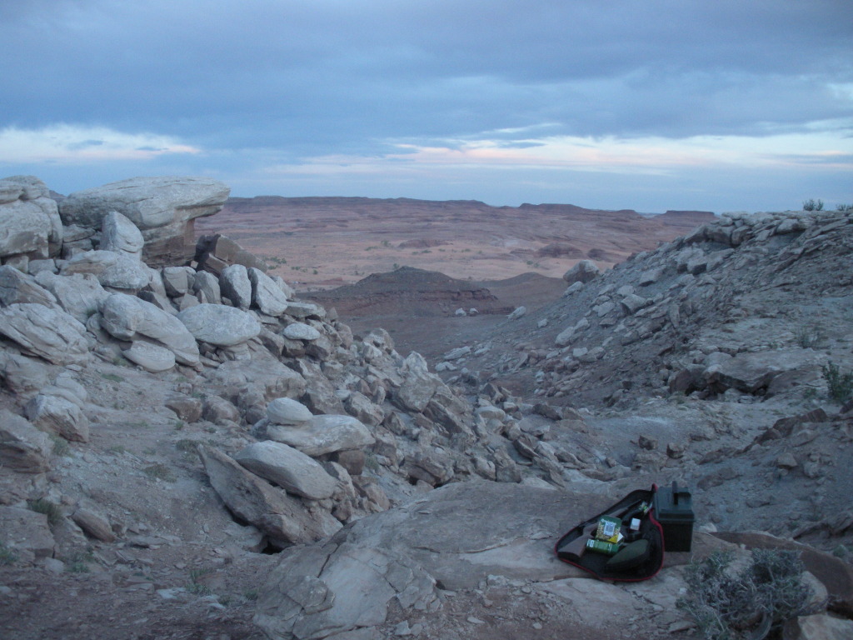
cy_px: 320
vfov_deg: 39.7
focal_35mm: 36
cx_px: 426
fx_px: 887
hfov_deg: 51.4
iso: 274
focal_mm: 6.3
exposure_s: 1/59
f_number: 3.5
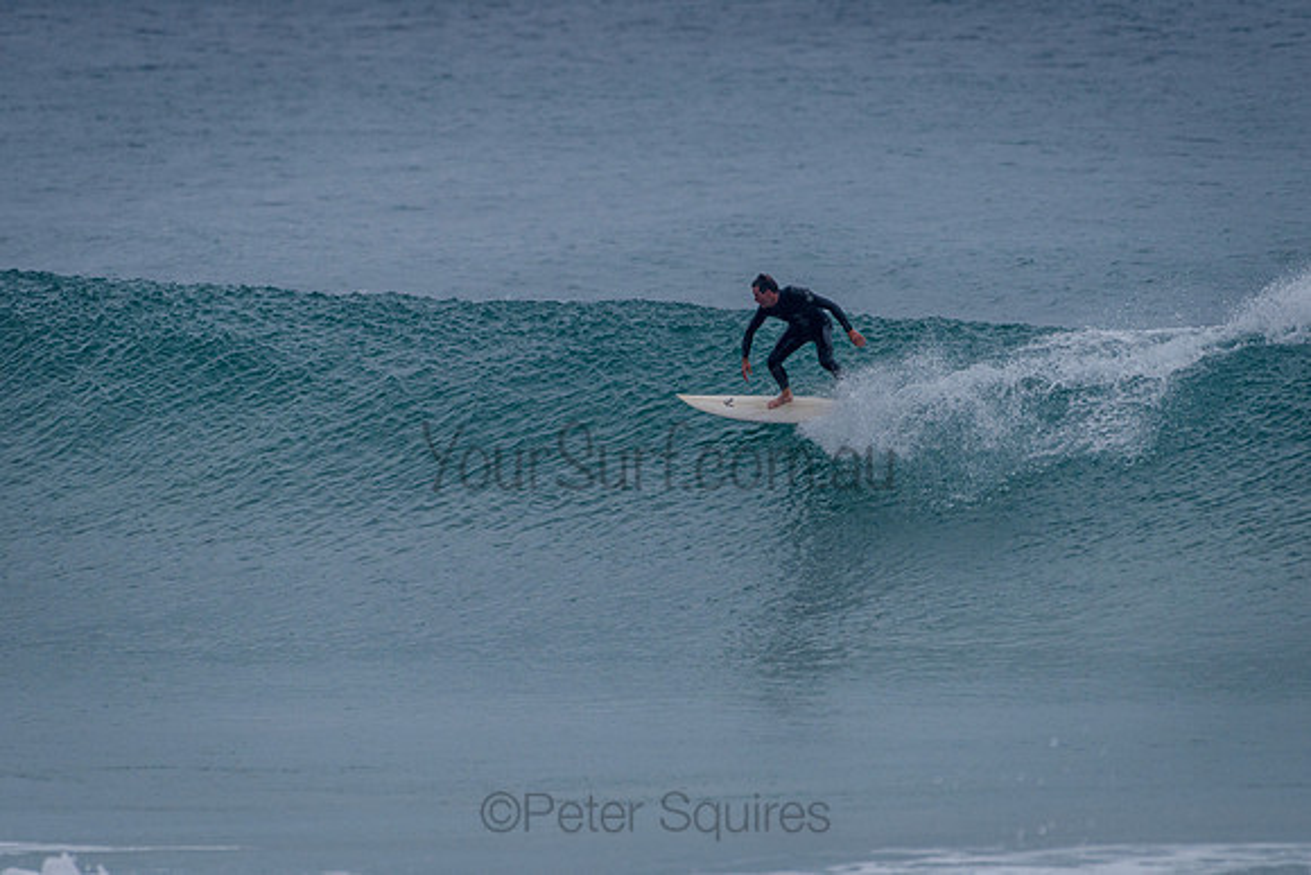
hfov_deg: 3.4
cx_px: 656
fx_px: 22310
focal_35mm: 613
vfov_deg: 2.2
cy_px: 438
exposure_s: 1/2000
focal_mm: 500
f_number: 5.6
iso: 560
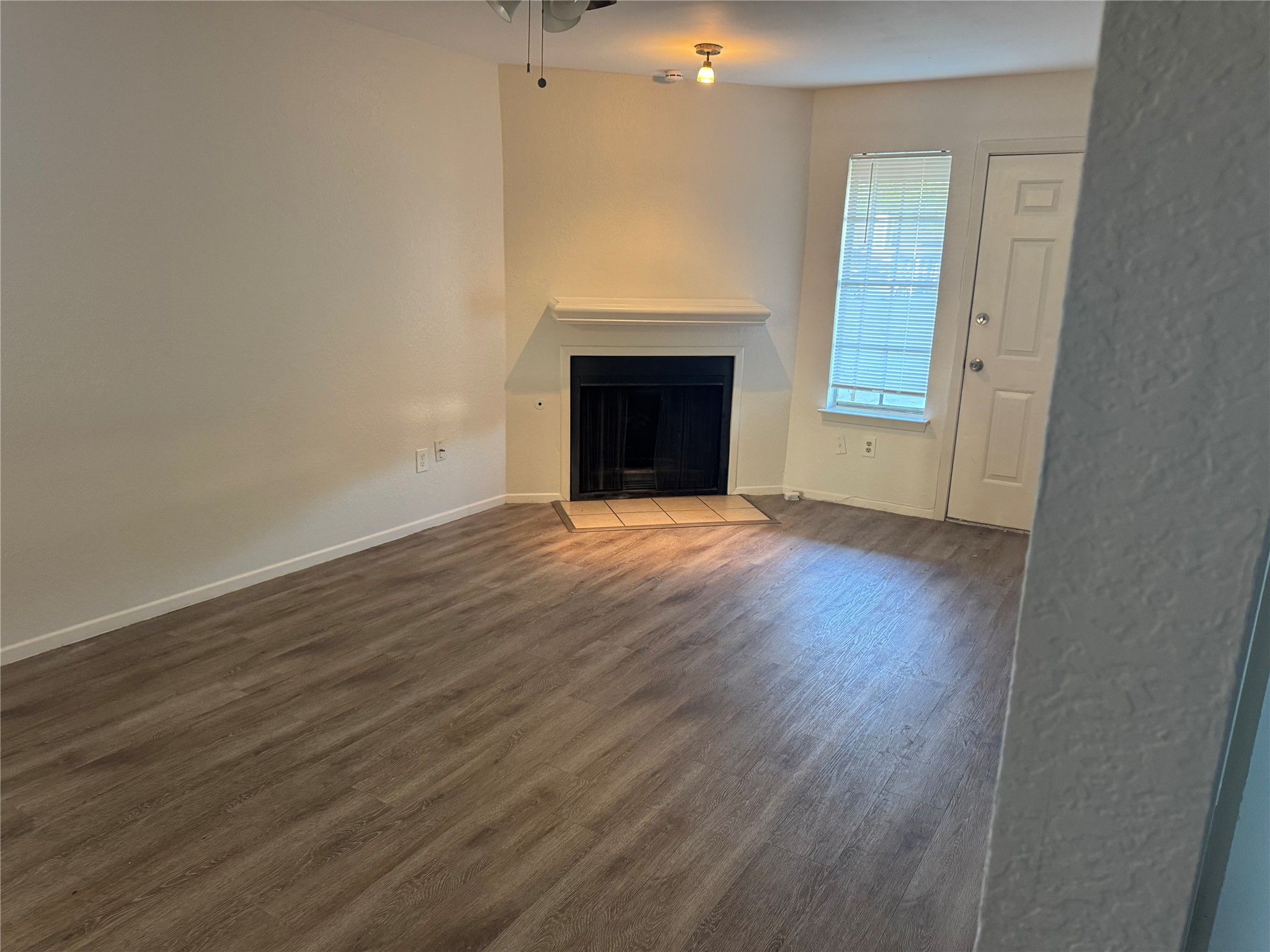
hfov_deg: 71.6
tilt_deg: -14.3
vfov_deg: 56.8
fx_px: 881
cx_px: 635
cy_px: 476
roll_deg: -2.1
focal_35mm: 24
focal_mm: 6.76
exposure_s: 1/60
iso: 400
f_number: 1.78
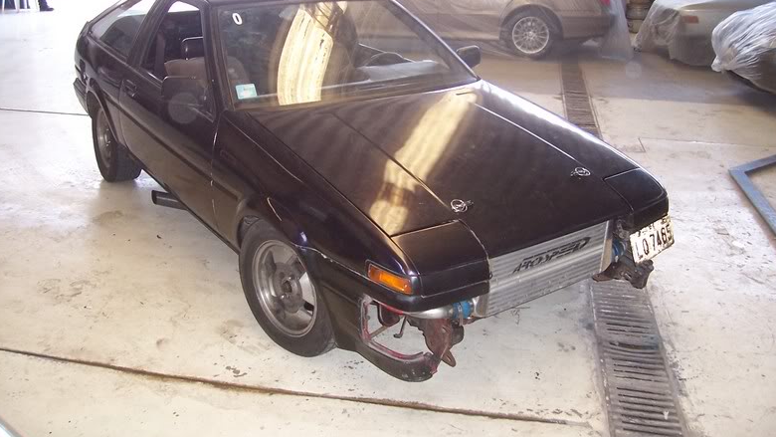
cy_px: 155
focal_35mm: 38
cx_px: 387
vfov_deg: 31.0
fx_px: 782
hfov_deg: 52.8
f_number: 2.7
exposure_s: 1/125
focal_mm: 5.6
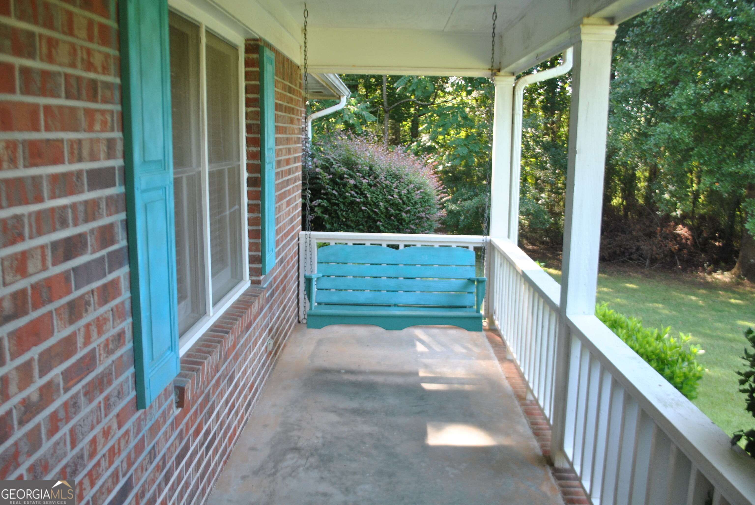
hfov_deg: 57.2
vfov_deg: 40.1
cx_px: 378
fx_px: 693
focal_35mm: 33
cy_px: 252
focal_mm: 22
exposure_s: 1/60
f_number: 3.8
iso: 200
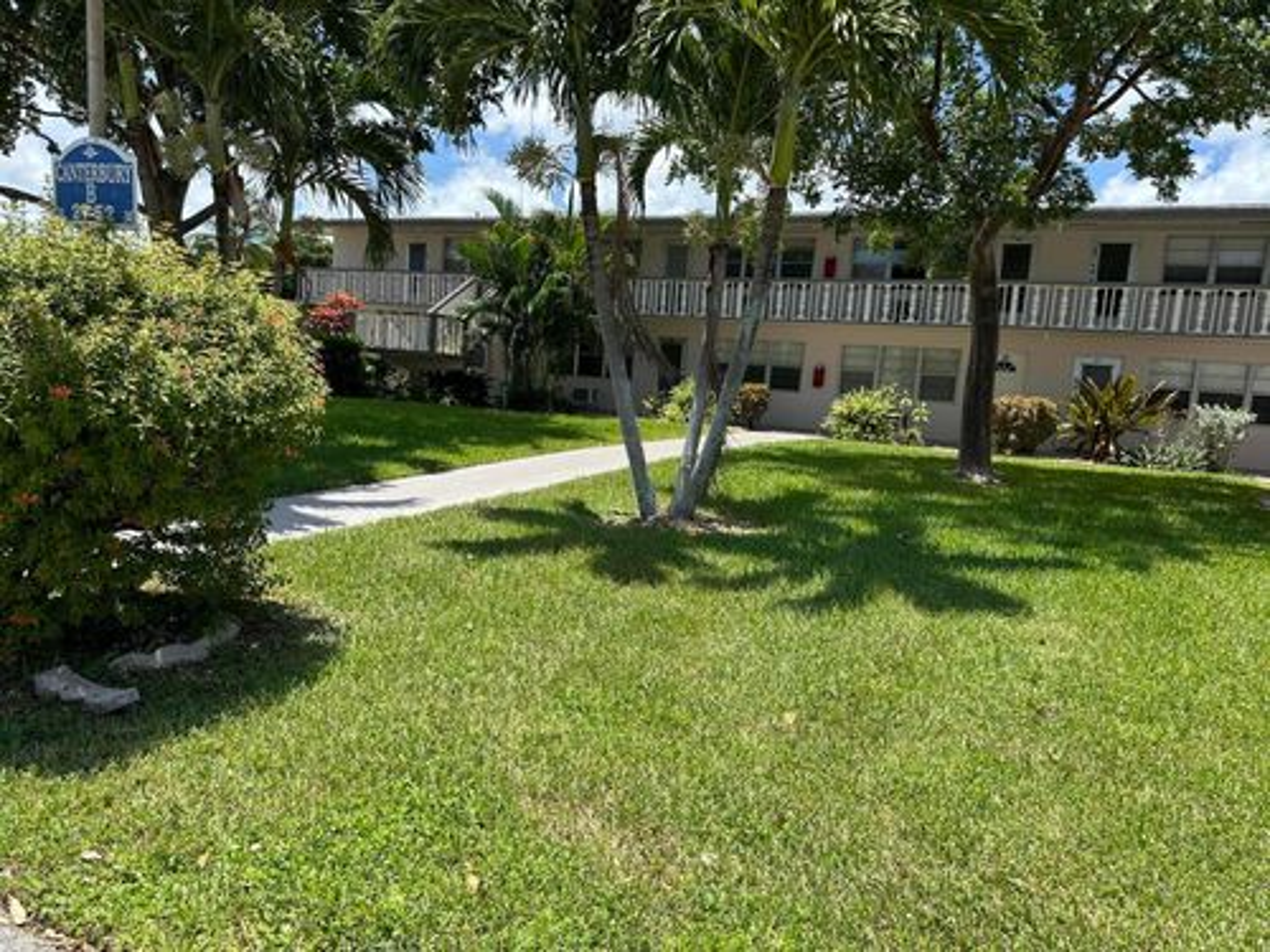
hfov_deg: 71.6
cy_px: 476
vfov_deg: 56.8
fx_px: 881
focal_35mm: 24
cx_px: 635
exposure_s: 1/2410
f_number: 1.78
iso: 80
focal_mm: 6.86
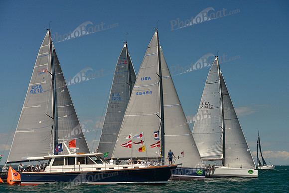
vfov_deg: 19.5
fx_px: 562
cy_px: 96
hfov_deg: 28.8
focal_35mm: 70
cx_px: 144
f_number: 7.1
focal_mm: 70
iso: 400
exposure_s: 1/1250
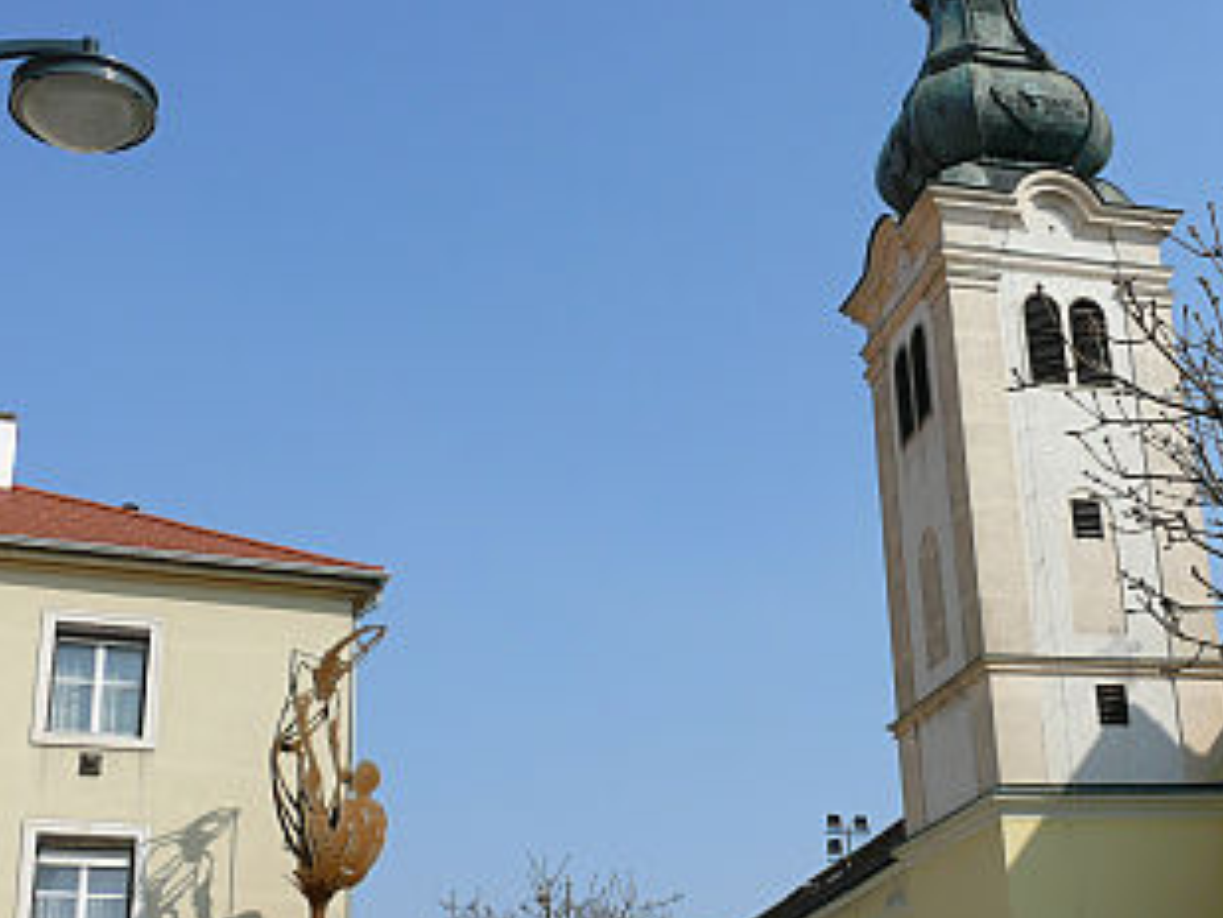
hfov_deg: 37.1
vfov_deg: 28.6
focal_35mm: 51
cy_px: 499
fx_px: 1803
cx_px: 823
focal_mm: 7.4
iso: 100
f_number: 4.5
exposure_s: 1/1300
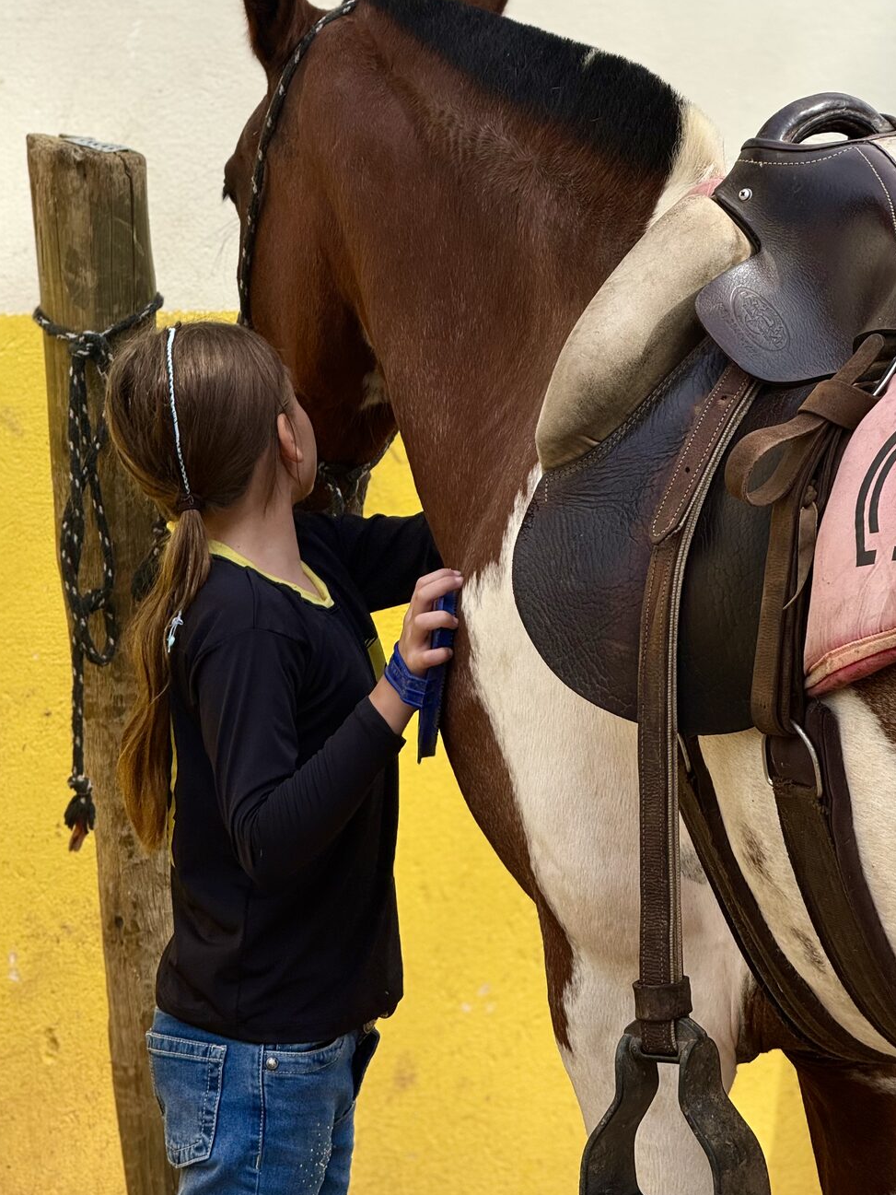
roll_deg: -0.1
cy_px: 463
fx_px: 5107
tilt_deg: -4.0
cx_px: 510
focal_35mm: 148
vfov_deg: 13.3
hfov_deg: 10.0
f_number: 2.8
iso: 64
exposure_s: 1/728
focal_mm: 15.66
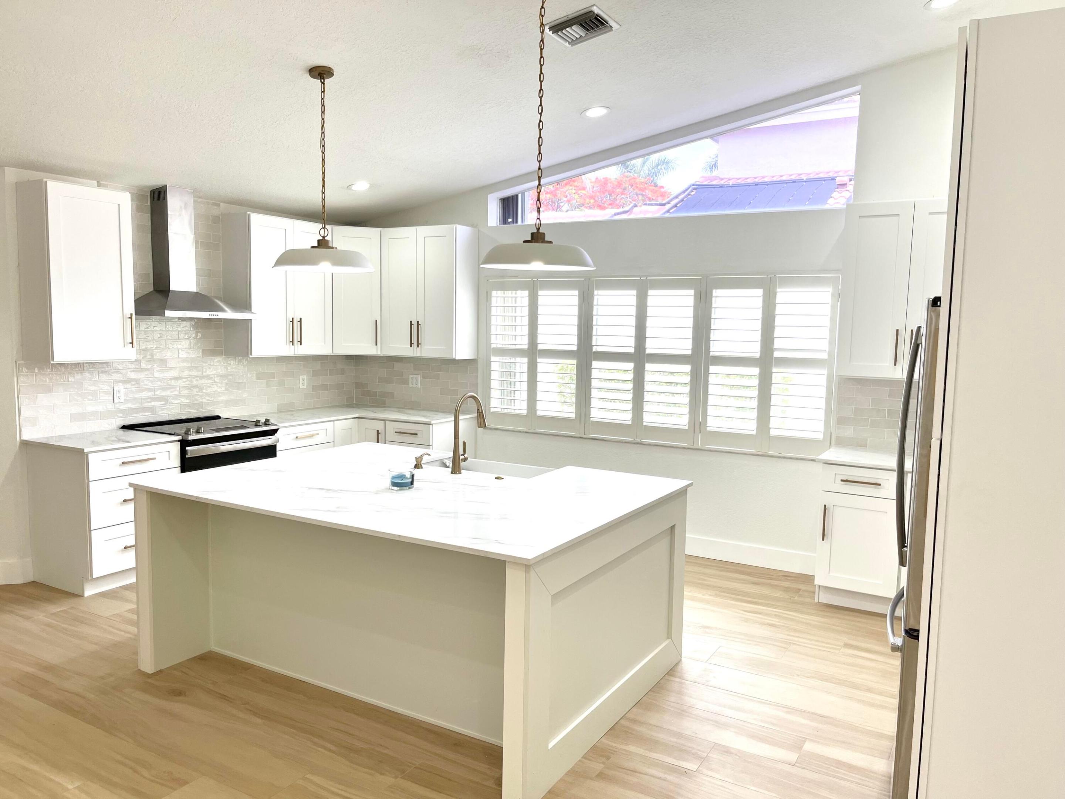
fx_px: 800
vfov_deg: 53.1
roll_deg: -1.0
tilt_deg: -6.8
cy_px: 400
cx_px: 532
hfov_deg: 67.3
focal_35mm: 26
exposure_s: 1/161
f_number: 1.6
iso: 40
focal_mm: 5.1
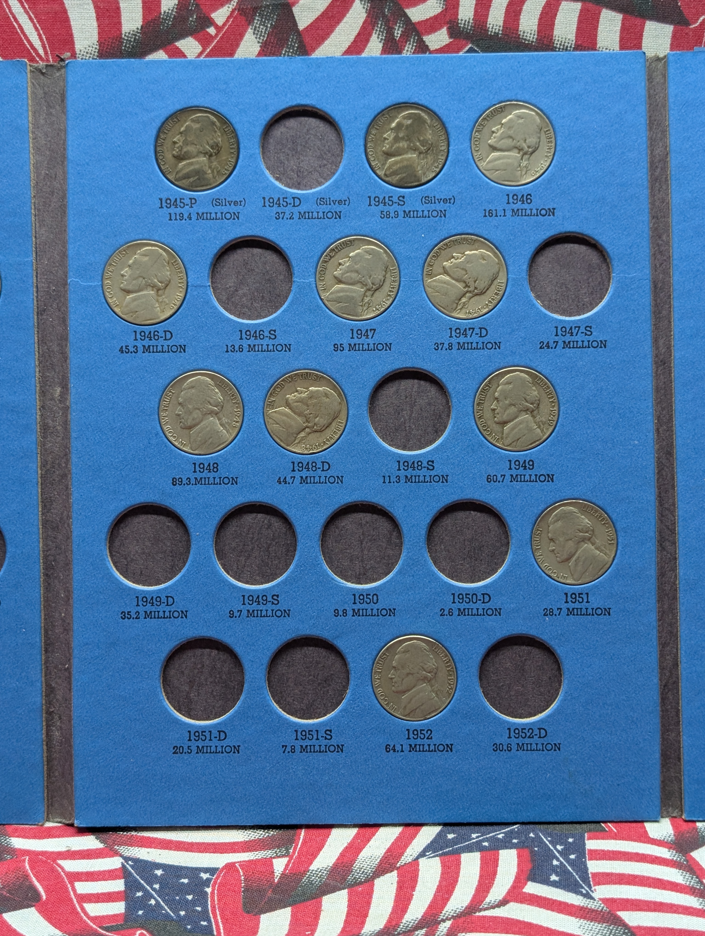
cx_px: 352
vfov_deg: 38.9
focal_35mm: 49
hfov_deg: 29.7
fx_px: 1327
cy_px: 468
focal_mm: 6.9
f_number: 1.68
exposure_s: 1/94.1
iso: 80
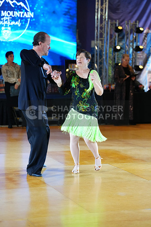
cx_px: 76
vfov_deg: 22.4
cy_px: 114
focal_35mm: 91
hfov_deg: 15.0
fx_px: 572
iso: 2500
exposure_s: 1/500
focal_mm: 91
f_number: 2.8
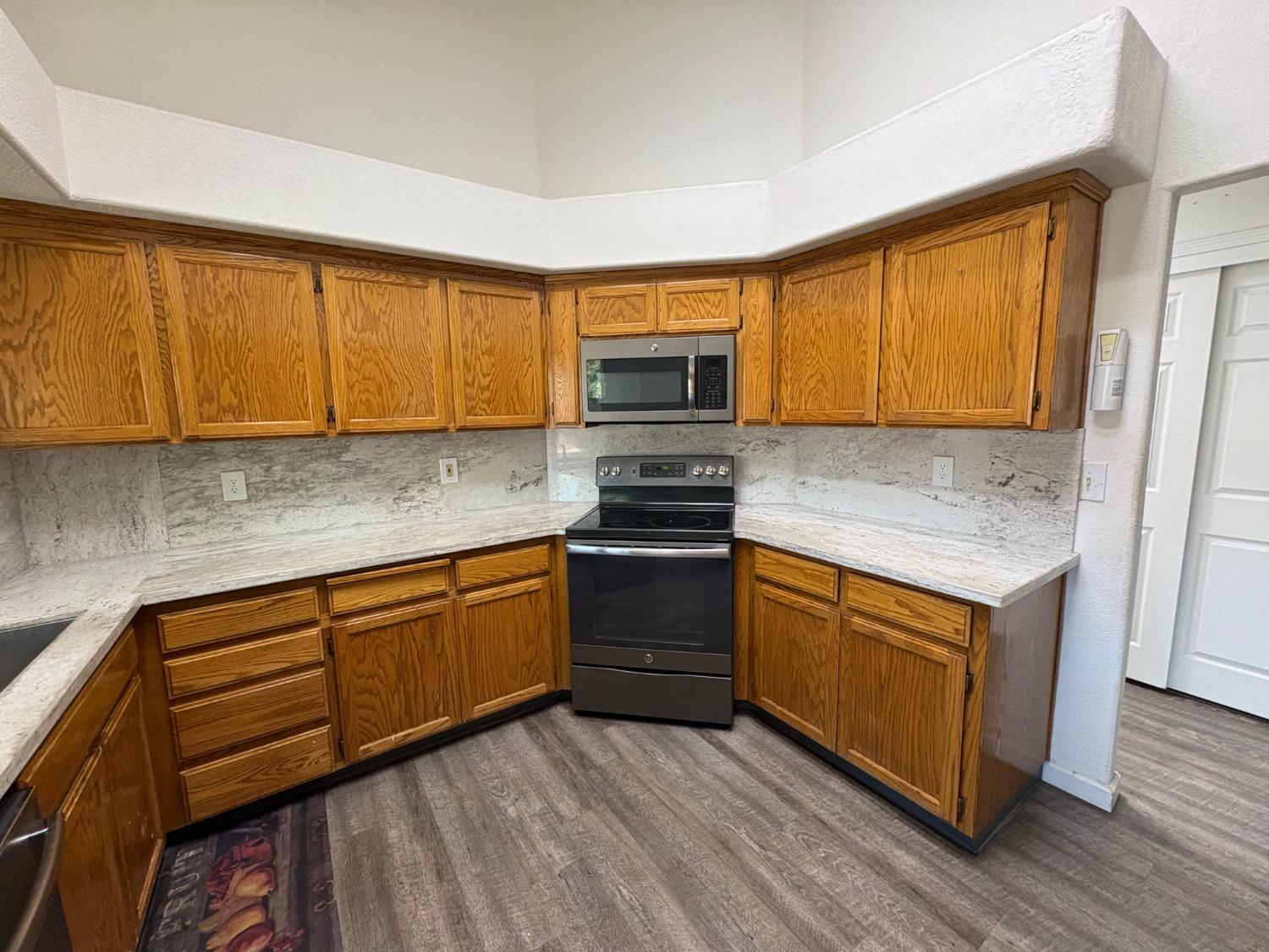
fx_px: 513
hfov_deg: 102.1
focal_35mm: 14
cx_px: 634
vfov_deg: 85.7
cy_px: 476
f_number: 2.2
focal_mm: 2.22
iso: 250
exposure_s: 1/60
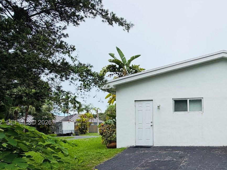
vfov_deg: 51.3
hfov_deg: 61.9
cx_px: 180
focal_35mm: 26
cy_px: 123
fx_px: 170
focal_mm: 2.22
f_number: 2.2
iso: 40
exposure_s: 1/770
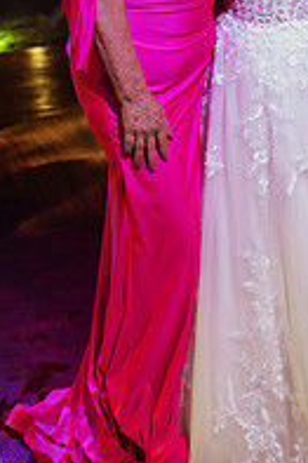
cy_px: 52
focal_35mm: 80
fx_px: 1028
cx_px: 215
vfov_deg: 24.7
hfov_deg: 17.0
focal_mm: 35
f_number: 2.5
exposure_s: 1/200
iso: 1600
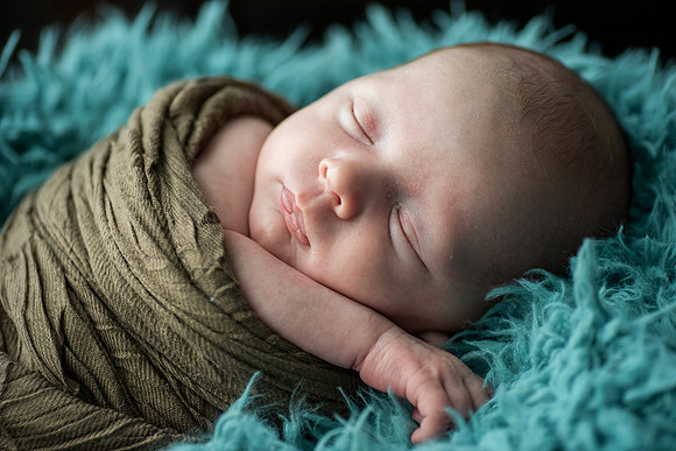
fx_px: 1690
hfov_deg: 22.6
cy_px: 226
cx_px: 338
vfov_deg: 15.2
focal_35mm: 90
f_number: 3.5
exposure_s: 1/320
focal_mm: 90
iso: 1000
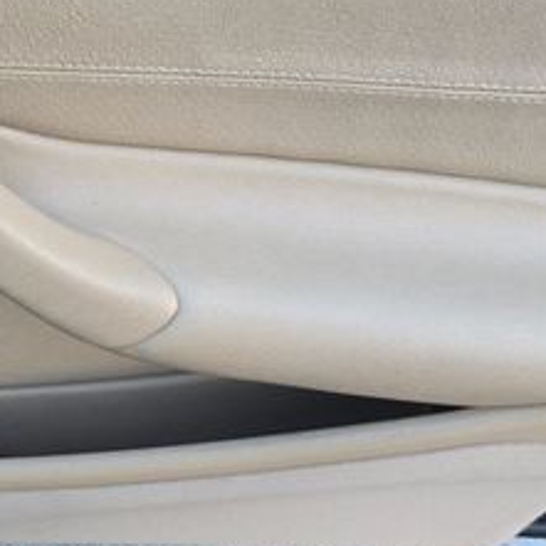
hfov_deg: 28.7
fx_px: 1053
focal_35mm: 59
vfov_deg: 29.0
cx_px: 138
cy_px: 225
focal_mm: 6.3
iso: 80
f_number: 1.7
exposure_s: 1/120
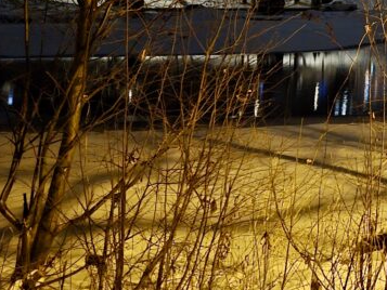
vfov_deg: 21.3
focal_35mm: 66
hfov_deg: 24.8
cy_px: -15
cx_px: 527
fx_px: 738
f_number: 1.8
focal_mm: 5.4
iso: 1600
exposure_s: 1/20
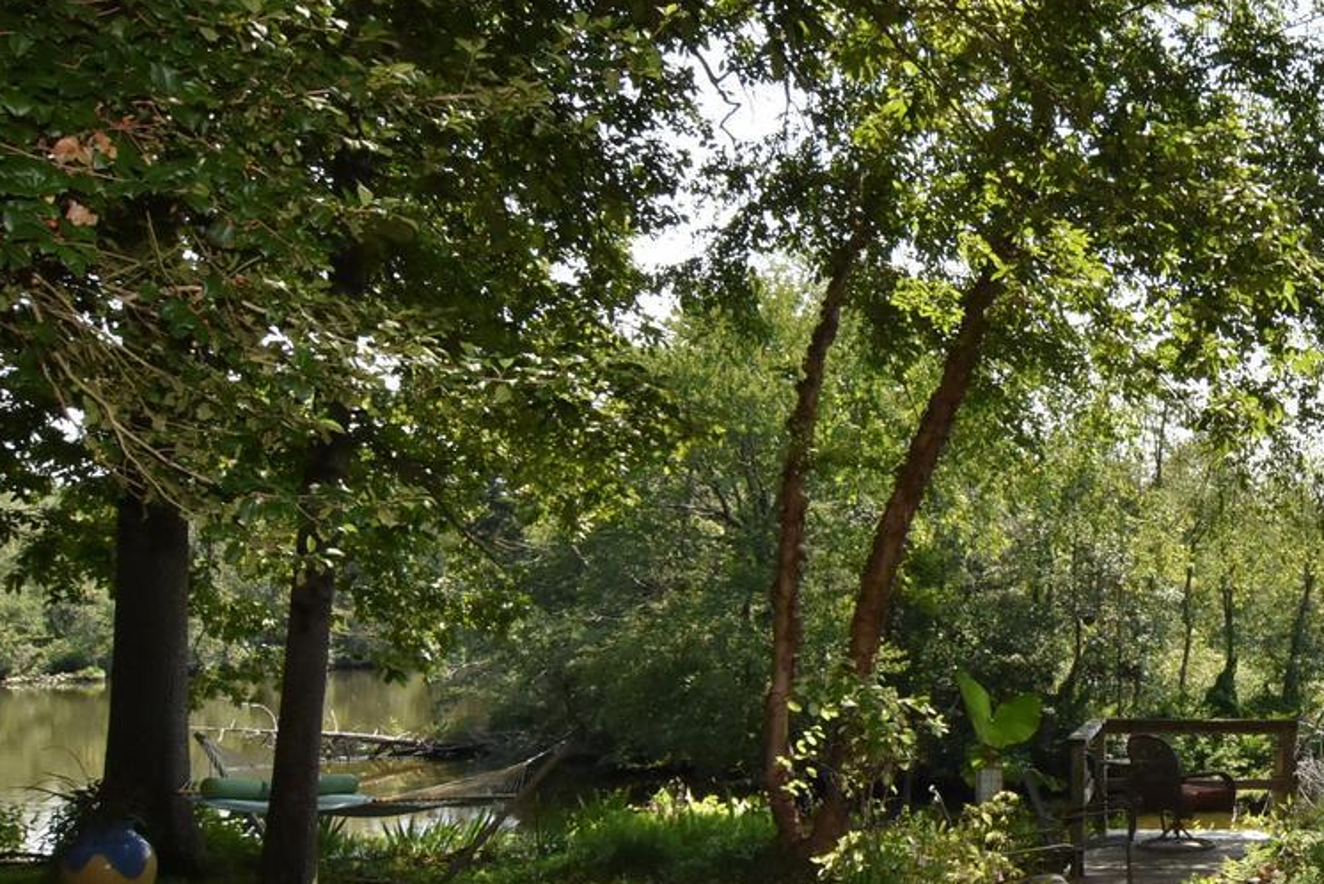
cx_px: 1244
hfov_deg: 44.1
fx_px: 1435
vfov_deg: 33.8
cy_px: 611
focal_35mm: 39
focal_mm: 12
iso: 800
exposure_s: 1/200
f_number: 20
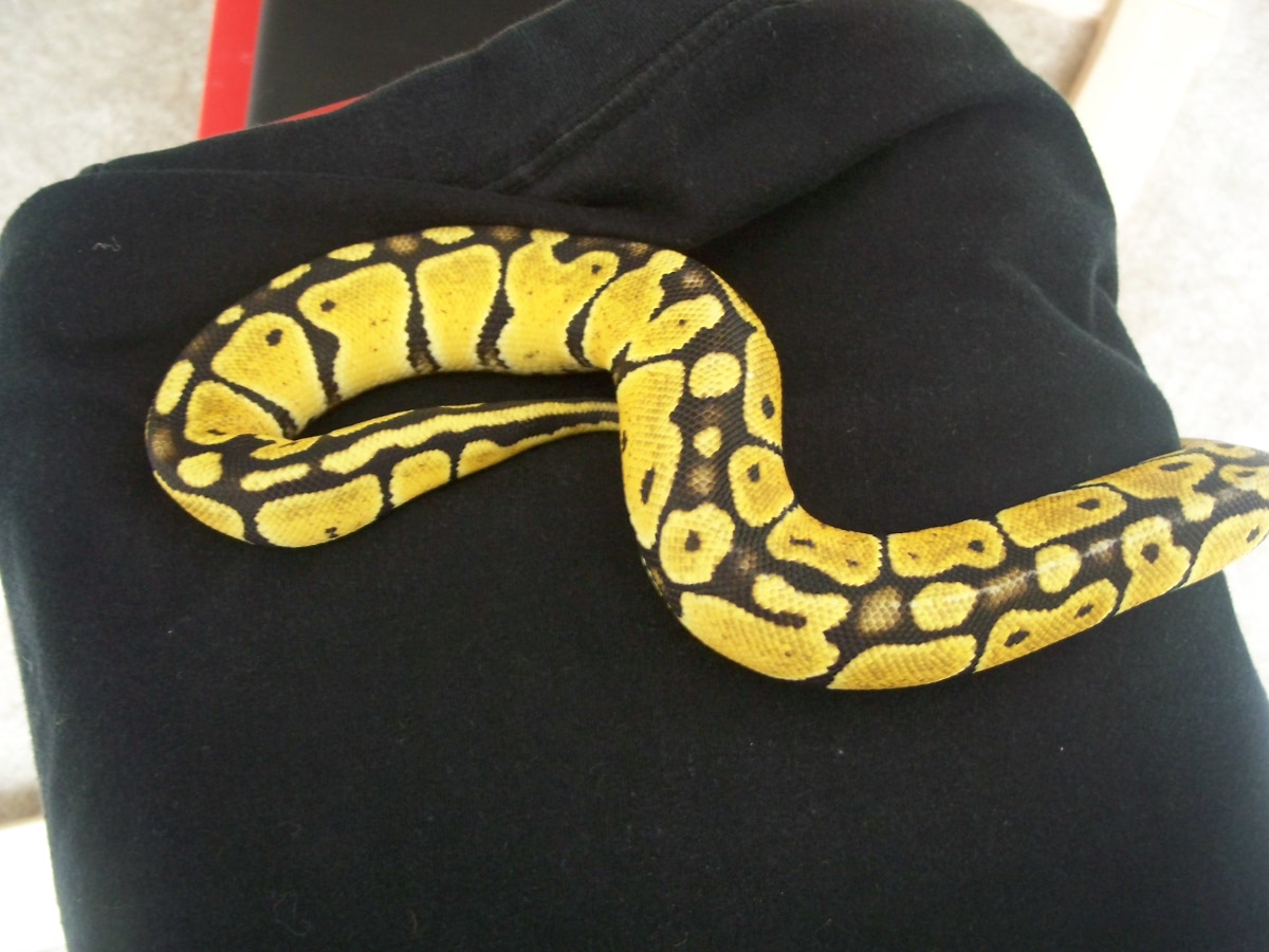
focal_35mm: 37
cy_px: 476
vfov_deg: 38.7
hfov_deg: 50.1
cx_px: 634
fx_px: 1356
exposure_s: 1/15
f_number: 2.8
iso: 400
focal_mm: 7.8
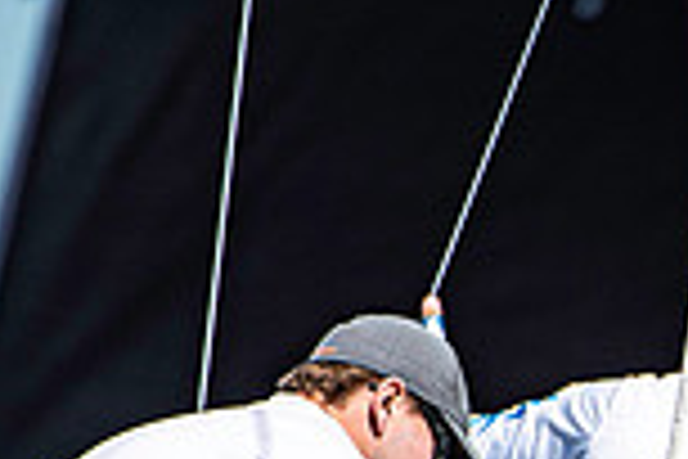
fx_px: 41258
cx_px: 1223
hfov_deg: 1.0
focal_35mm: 2159
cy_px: 812
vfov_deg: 0.6
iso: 320
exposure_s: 1/3200
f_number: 5
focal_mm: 380
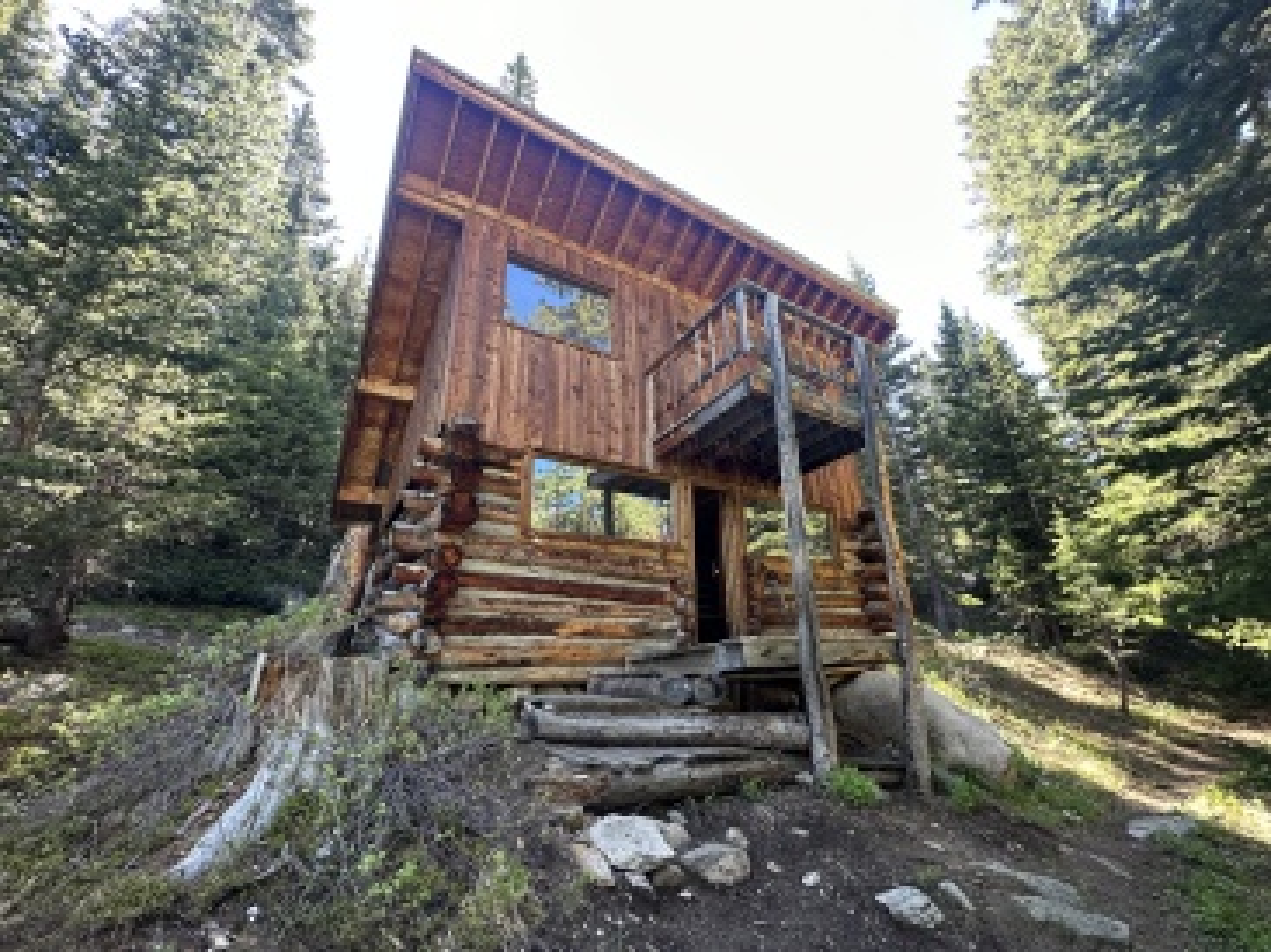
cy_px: 476
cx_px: 636
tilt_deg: +22.0
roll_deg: +2.6
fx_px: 514
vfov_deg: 85.6
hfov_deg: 102.1
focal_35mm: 14
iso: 100
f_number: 2.2
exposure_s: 1/99
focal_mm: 2.22
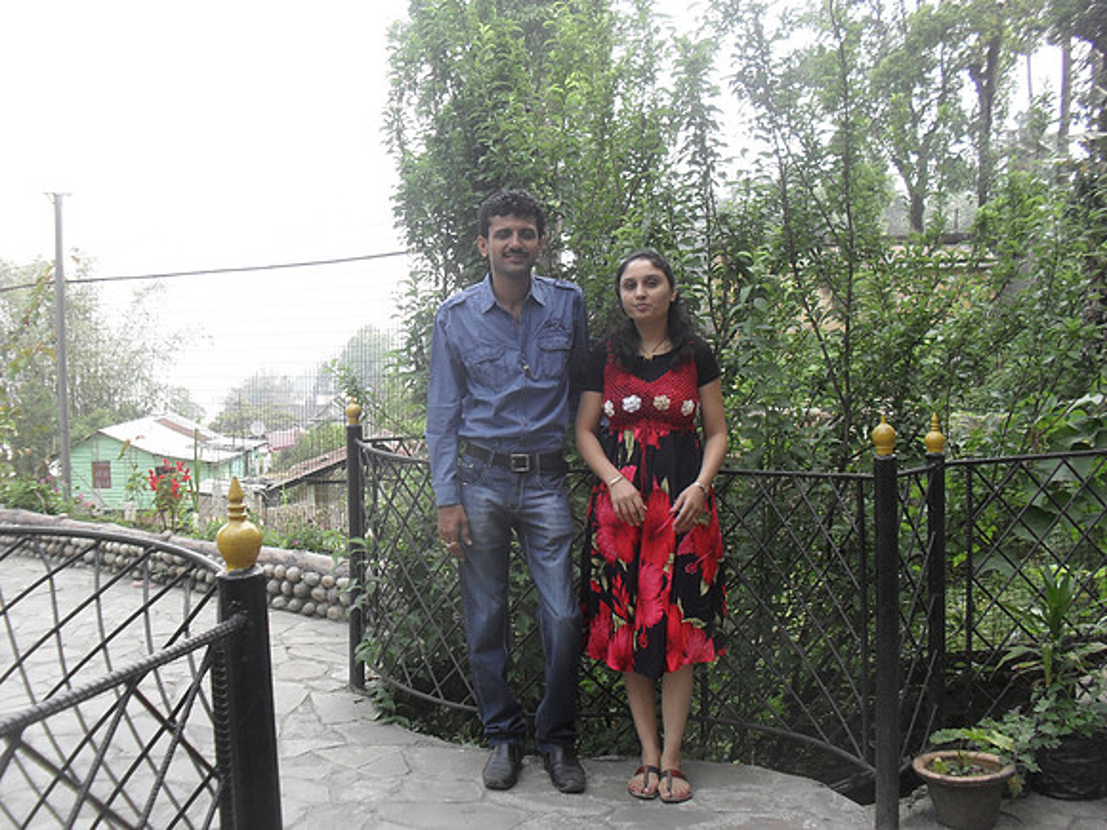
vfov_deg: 40.7
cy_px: 415
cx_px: 554
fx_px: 1119
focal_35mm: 35
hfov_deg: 52.6
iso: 100
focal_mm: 6.3
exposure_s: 1/250
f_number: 3.2
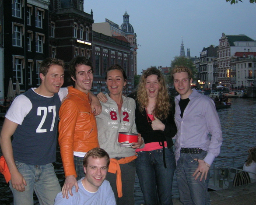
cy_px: 102
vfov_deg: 32.1
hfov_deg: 39.5
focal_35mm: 47
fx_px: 356
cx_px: 118
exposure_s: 1/60.1
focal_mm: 6.7
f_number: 3
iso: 200
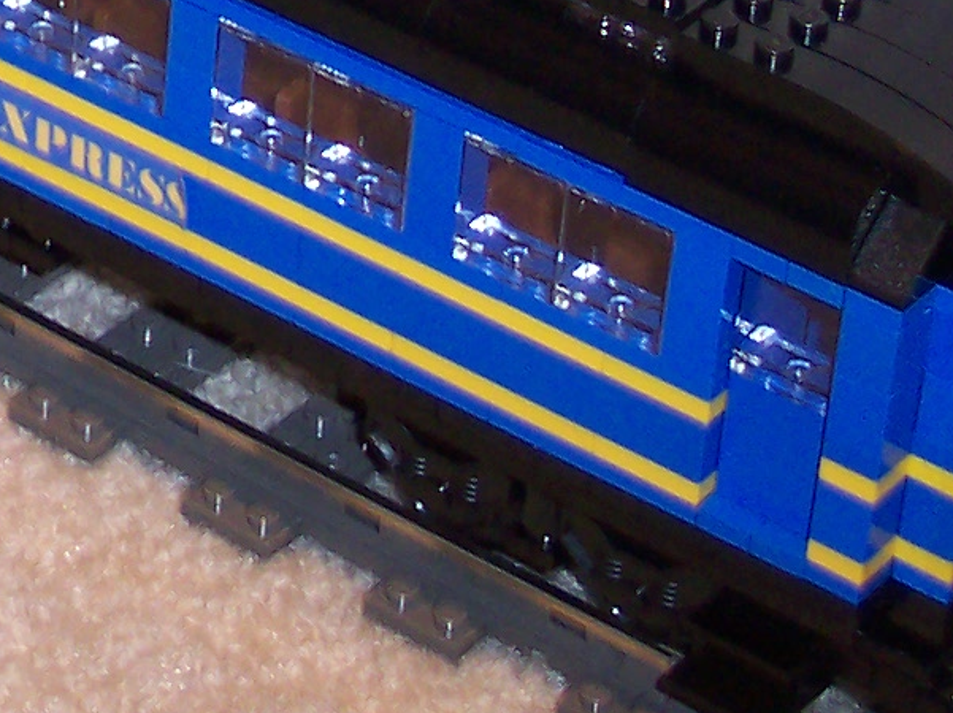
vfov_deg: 8.8
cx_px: -479
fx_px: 4485
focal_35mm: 163
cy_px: -439
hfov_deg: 11.6
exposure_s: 1/30
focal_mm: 8
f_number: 2.8
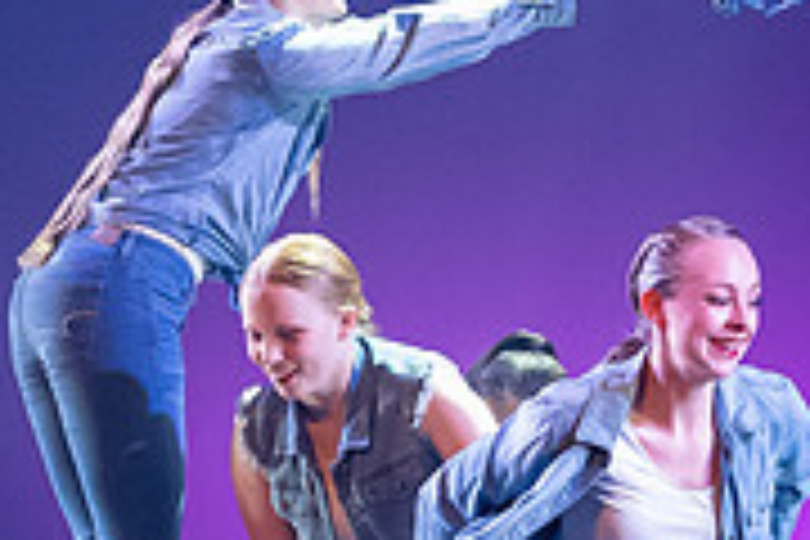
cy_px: 560
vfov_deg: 4.0
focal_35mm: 344
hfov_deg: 6.0
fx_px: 7739
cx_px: 528
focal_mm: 70
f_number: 2.8
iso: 6400
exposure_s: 1/400
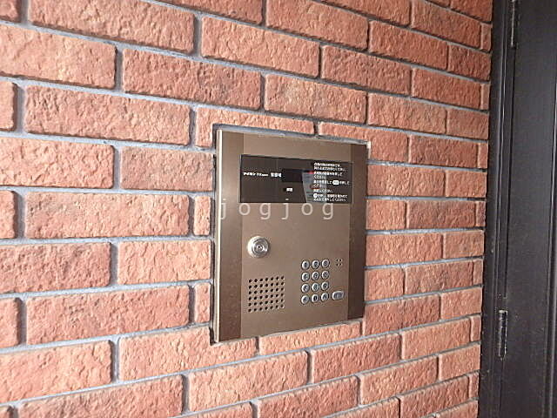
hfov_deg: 79.0
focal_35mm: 21
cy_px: 209
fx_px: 338
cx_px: 278
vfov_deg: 63.4
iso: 320
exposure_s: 1/30
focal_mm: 3.7
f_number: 3.5
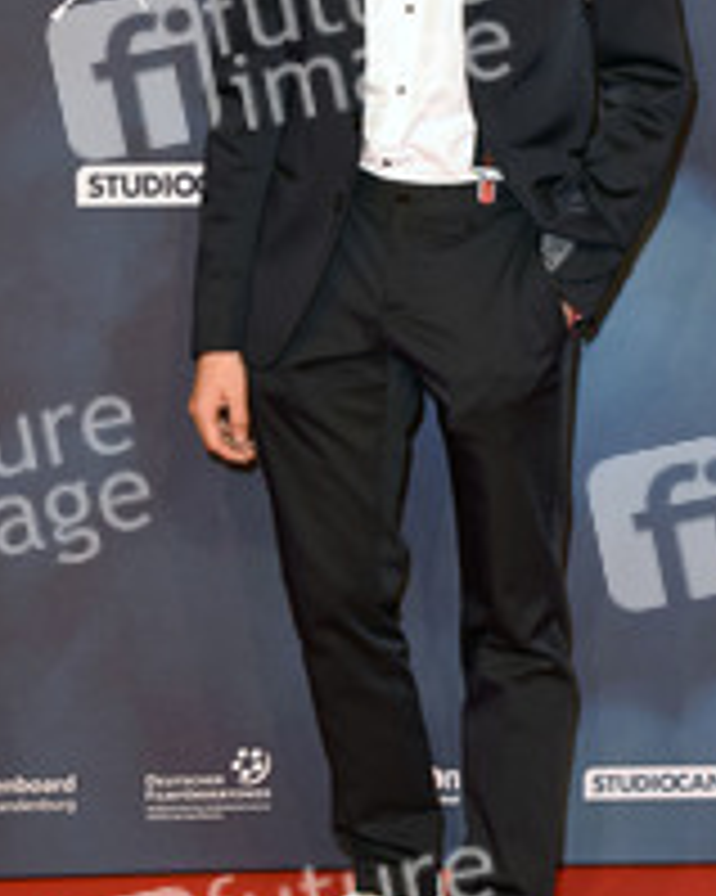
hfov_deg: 11.3
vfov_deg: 14.1
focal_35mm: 136
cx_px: 410
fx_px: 3605
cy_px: 279
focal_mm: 48
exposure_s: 1/100
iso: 500
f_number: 6.3
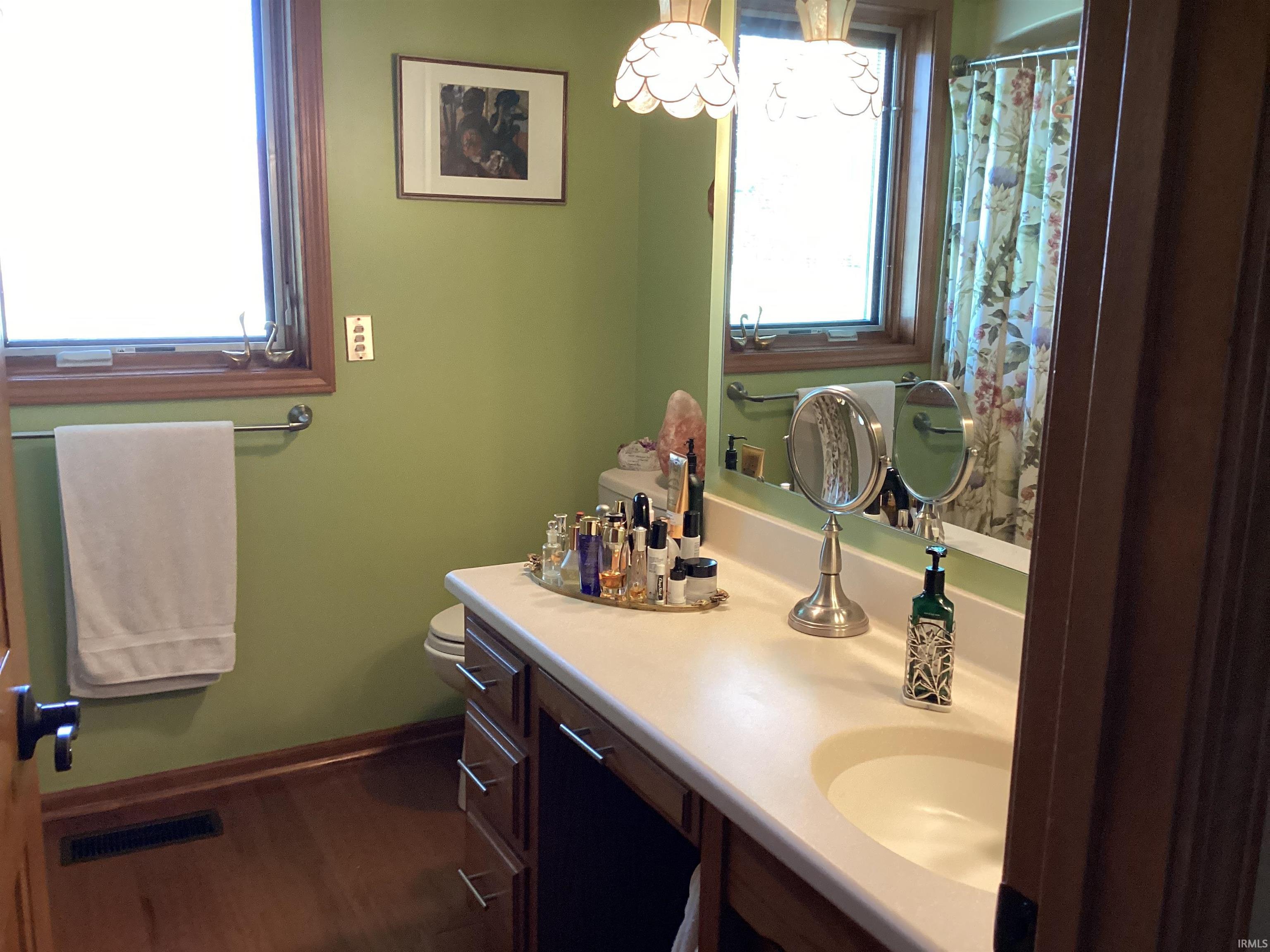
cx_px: 635
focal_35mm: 31
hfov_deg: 58.4
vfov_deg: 45.4
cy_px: 476
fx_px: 1137
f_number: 2.4
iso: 200
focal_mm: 3.3
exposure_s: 1/50
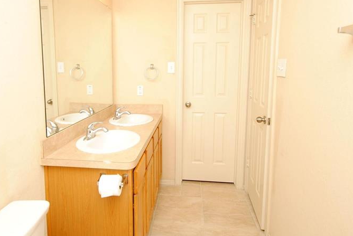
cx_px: 154
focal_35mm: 23
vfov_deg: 54.7
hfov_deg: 75.7
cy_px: 92
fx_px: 226
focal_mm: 10
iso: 200
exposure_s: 1/60
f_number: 4
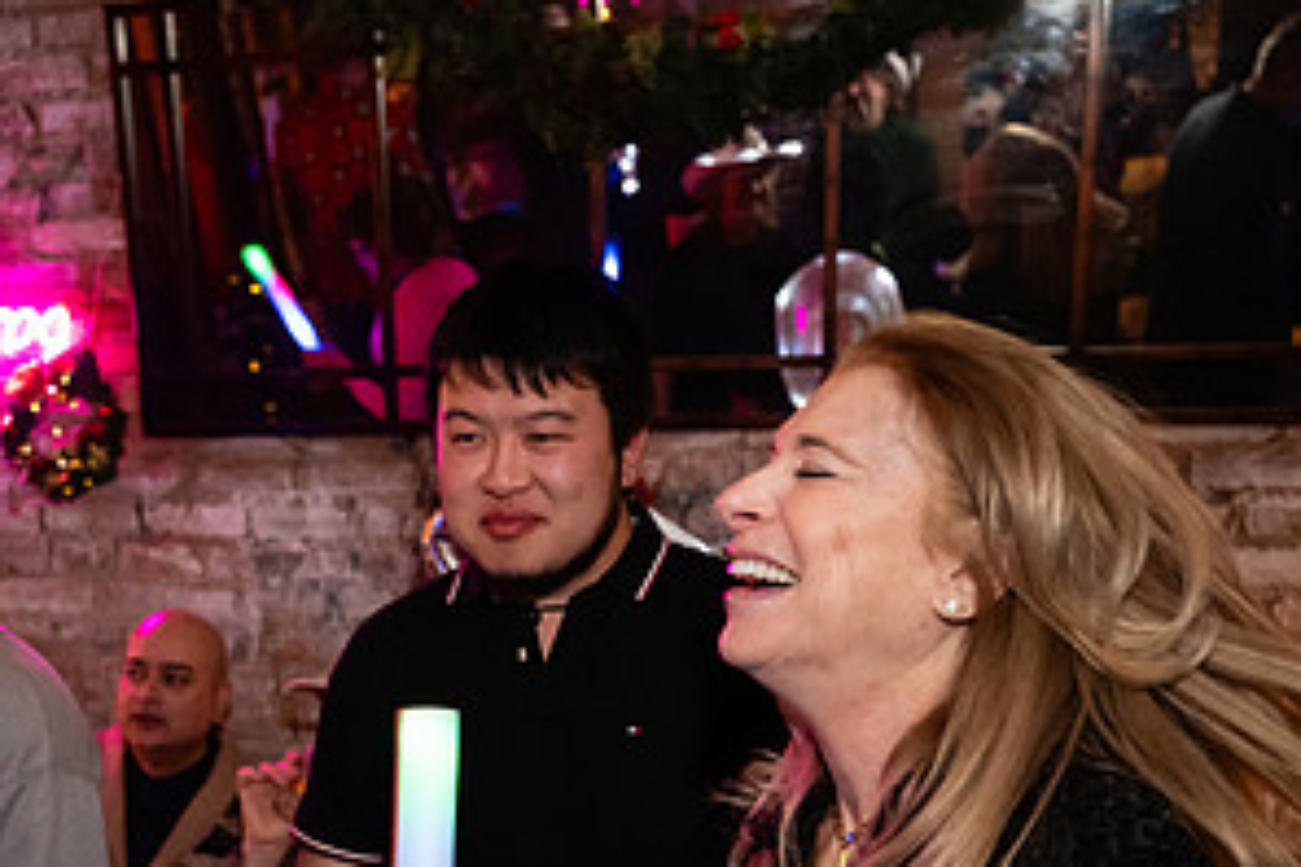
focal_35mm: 54
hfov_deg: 36.0
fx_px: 1951
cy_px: 764
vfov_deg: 24.4
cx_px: 315
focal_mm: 27.5
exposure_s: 1/100
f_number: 2.8
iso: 3200
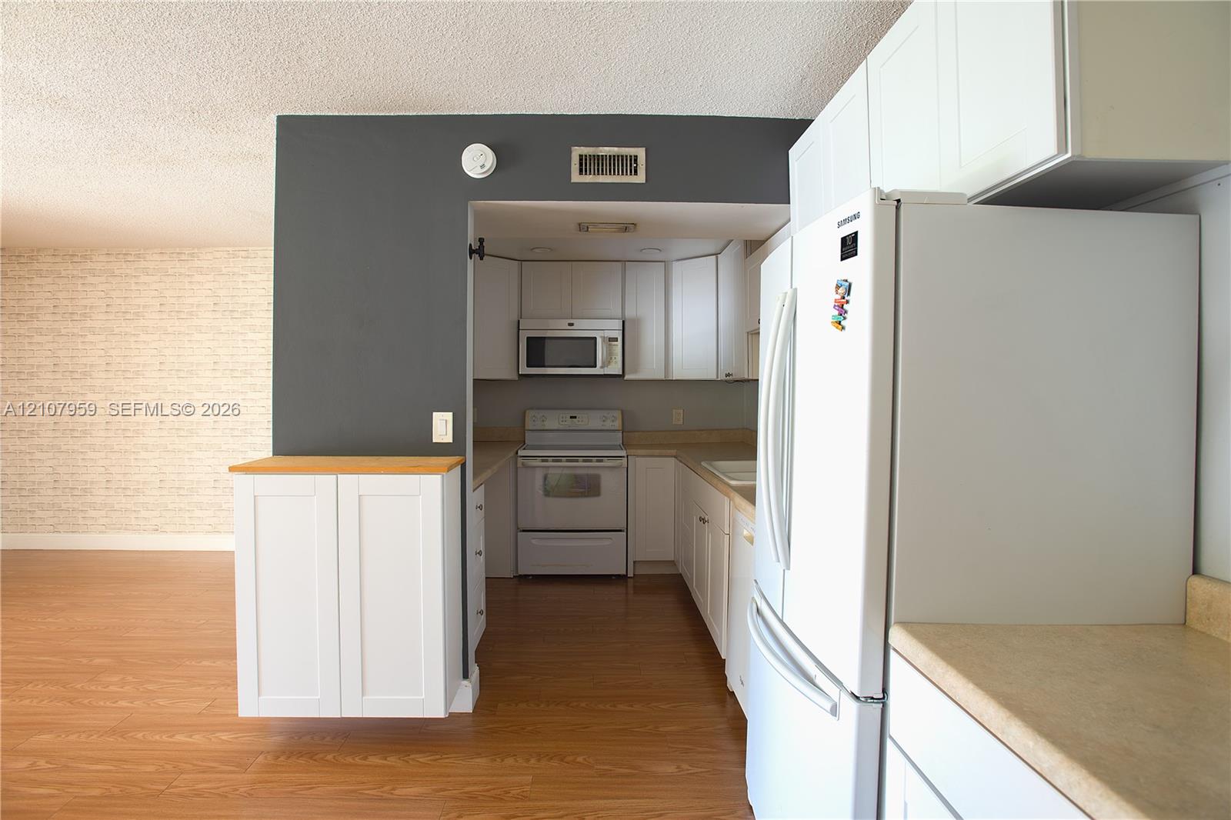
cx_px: 616
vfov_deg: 70.4
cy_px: 410
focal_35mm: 17
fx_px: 581
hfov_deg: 93.3
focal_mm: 17
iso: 100
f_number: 6.3
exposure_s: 1/1.25
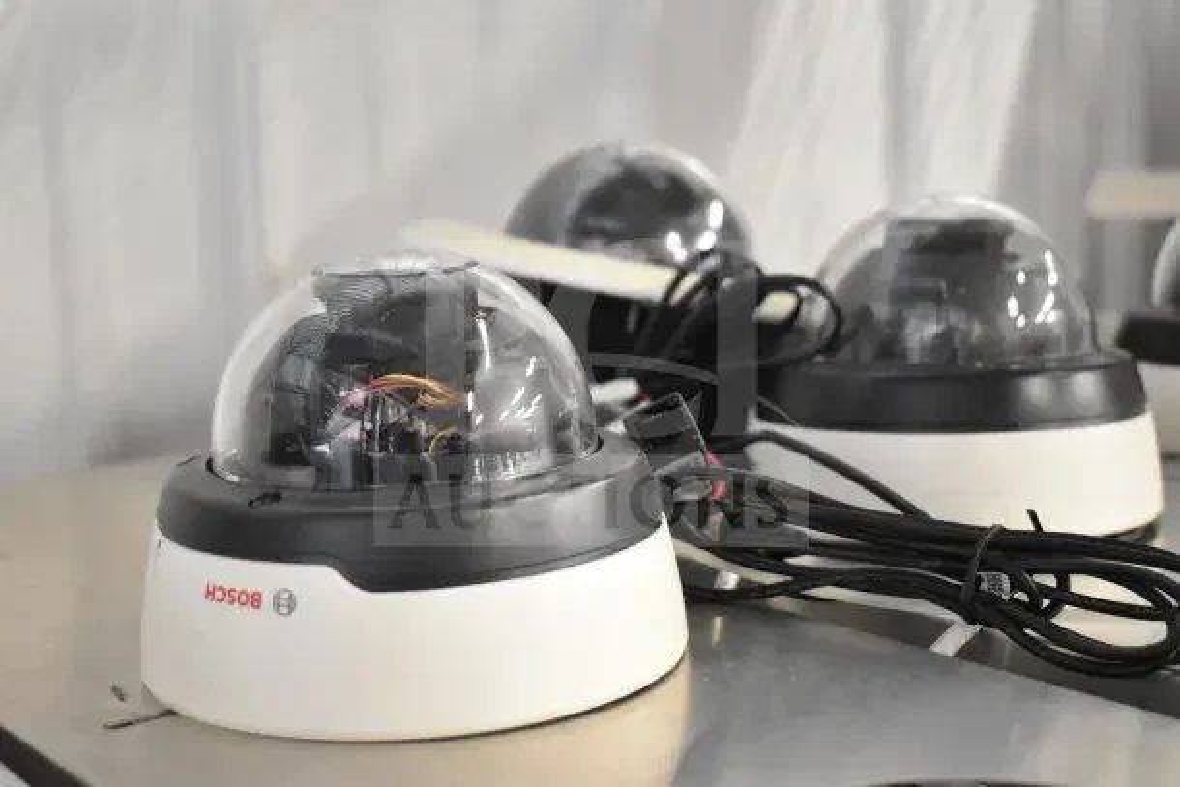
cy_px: 394
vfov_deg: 23.8
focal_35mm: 57
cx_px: 590
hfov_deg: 35.0
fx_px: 1869
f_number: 4.8
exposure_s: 1/80
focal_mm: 38
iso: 6400
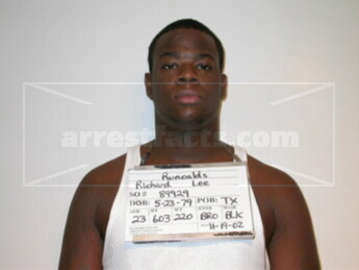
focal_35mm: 60
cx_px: 180
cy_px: 135
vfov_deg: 24.4
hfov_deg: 32.2
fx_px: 622
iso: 100
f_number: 3.1
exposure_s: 1/60.3
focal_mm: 12.6
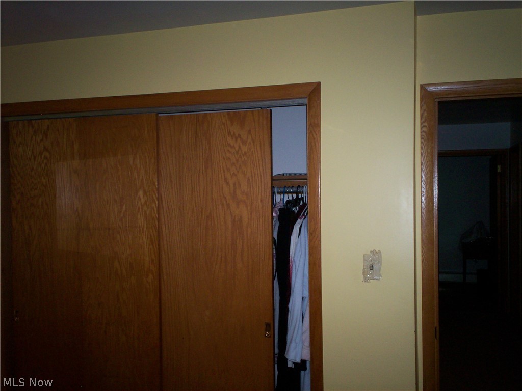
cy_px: 196
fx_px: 543
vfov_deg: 39.7
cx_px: 261
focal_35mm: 36
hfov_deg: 51.4
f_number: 4.5
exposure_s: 1/60
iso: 140
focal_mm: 6
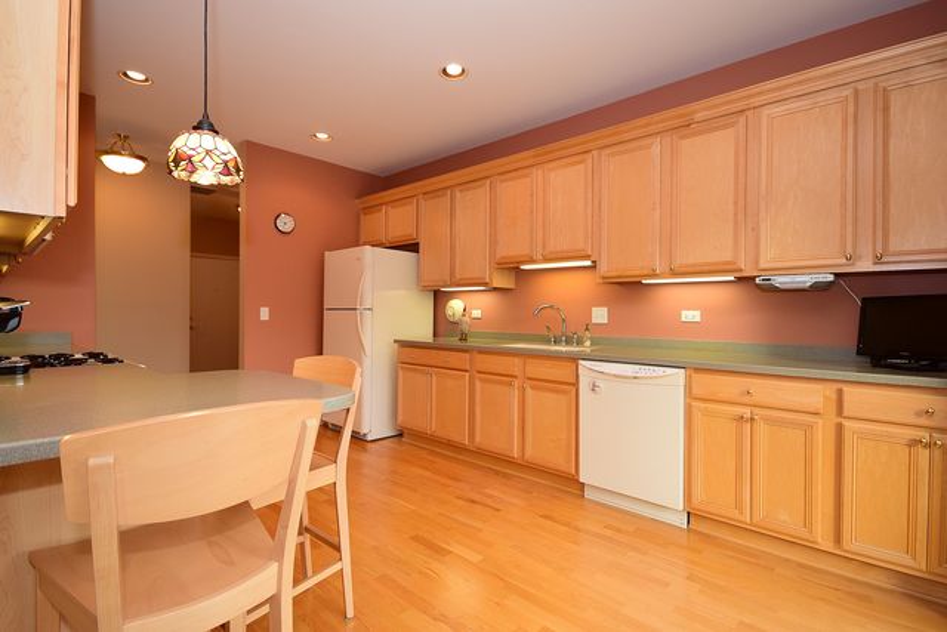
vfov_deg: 69.7
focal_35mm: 17
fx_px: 454
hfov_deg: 92.4
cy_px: 316
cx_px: 474
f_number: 7.1
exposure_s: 1/60
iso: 800
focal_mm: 11.5
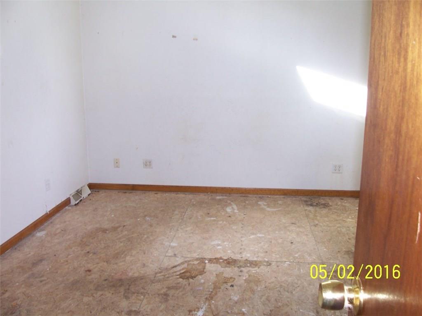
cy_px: 158
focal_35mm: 35
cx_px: 211
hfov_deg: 52.6
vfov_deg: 40.7
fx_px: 427
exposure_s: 1/90
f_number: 2.8
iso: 140
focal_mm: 6
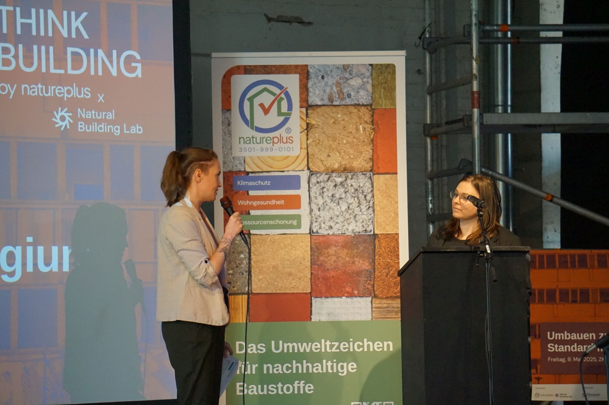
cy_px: 202
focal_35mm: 176
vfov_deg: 7.8
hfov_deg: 11.7
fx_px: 2967
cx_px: 304
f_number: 5.6
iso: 3200
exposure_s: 1/160
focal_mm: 117
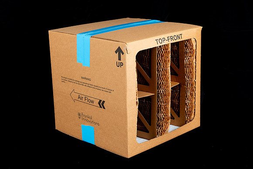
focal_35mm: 70
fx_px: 492
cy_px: 84
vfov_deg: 19.5
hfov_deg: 28.8
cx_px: 126
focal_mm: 70
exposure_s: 1/125
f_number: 8
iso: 160
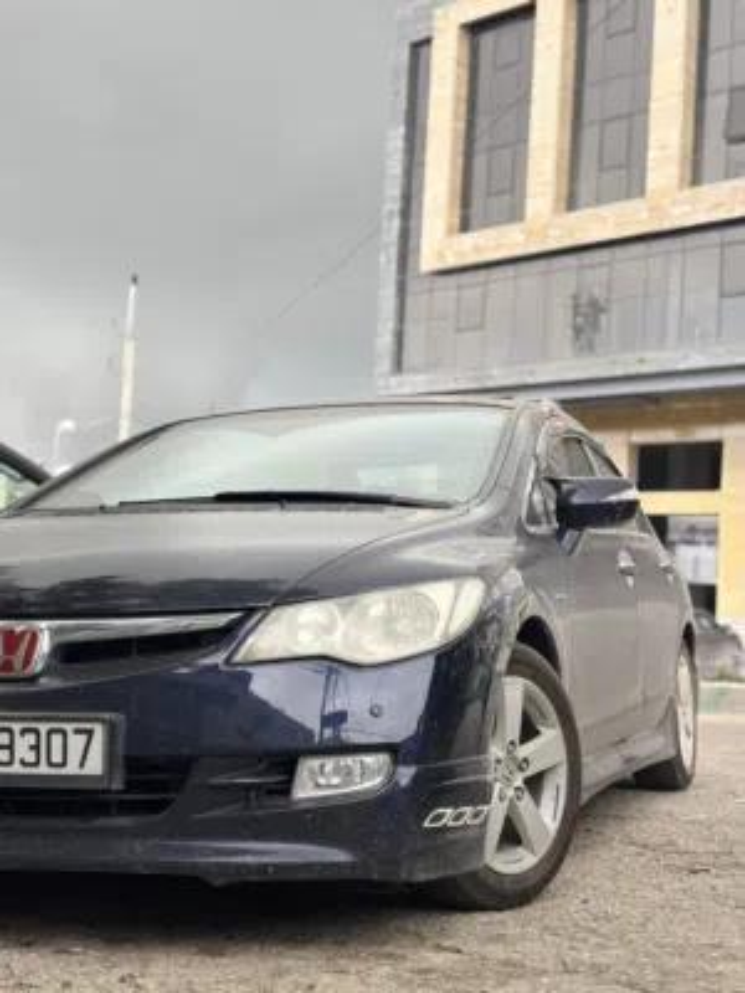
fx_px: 1492
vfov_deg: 36.8
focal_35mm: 52
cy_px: 496
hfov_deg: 28.0
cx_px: 372
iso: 32
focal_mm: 5.96
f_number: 1.6
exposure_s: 1/248
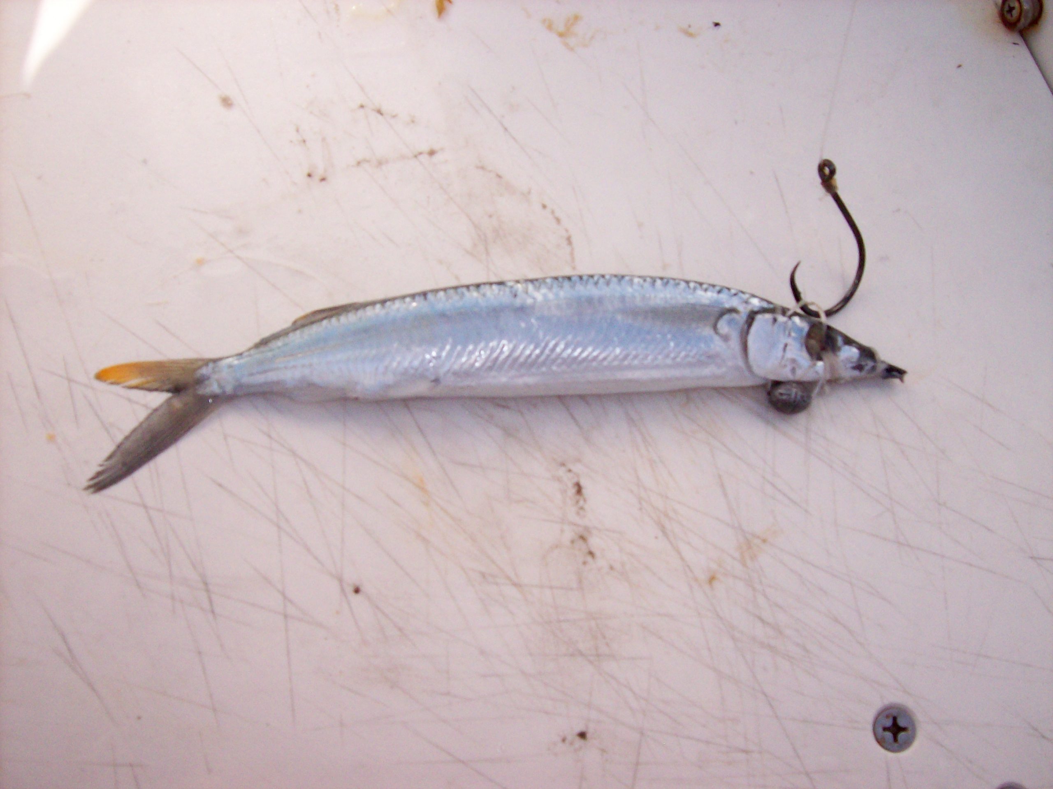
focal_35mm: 36
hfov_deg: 51.4
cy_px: 394
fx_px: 1095
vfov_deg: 39.6
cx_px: 526
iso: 140
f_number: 4.8
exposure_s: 1/1401
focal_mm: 6
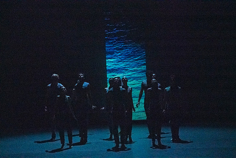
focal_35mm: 259
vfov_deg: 5.3
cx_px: 118
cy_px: 79
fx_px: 1698
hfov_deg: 7.9
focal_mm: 259
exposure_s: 1/400
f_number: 5.6
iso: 25600
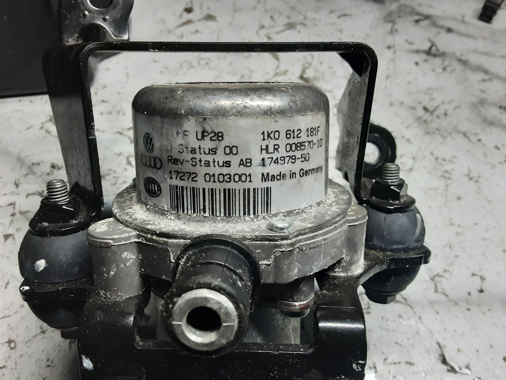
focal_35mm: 27
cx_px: 253
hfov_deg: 65.3
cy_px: 190
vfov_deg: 51.4
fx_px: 395
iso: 160
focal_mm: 2.91
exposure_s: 1/50
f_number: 1.9
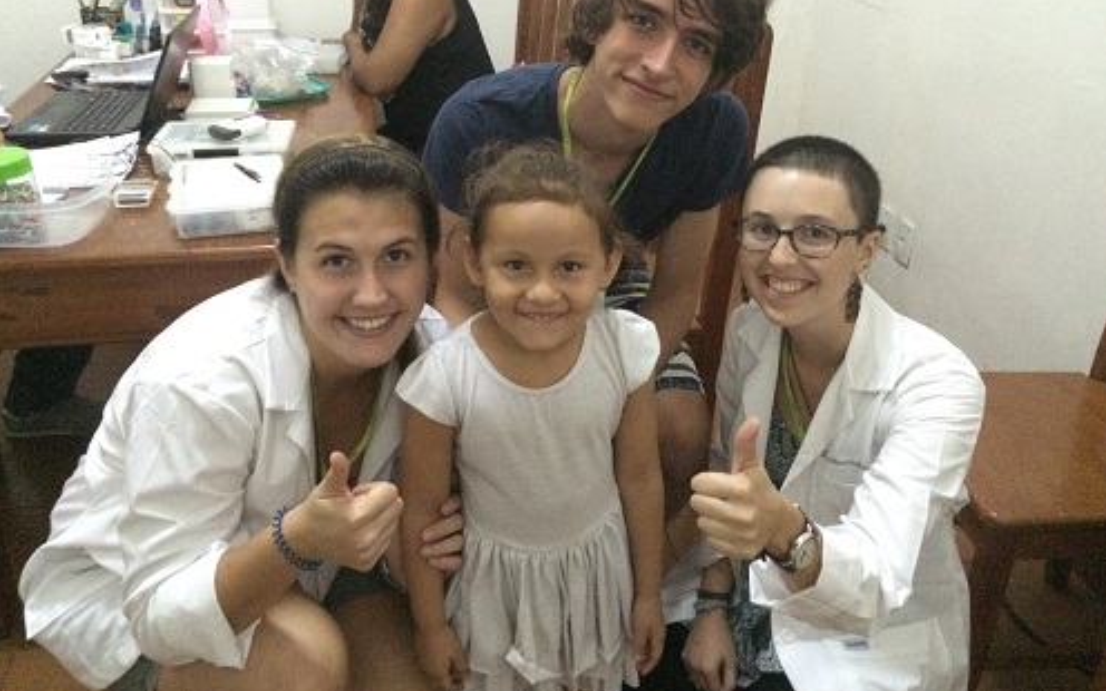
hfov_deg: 61.2
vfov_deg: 40.5
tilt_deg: -25.6
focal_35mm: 31
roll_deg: -2.6
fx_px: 934
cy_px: 286
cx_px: 555
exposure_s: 1/15
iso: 800
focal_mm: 4.15
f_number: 2.2
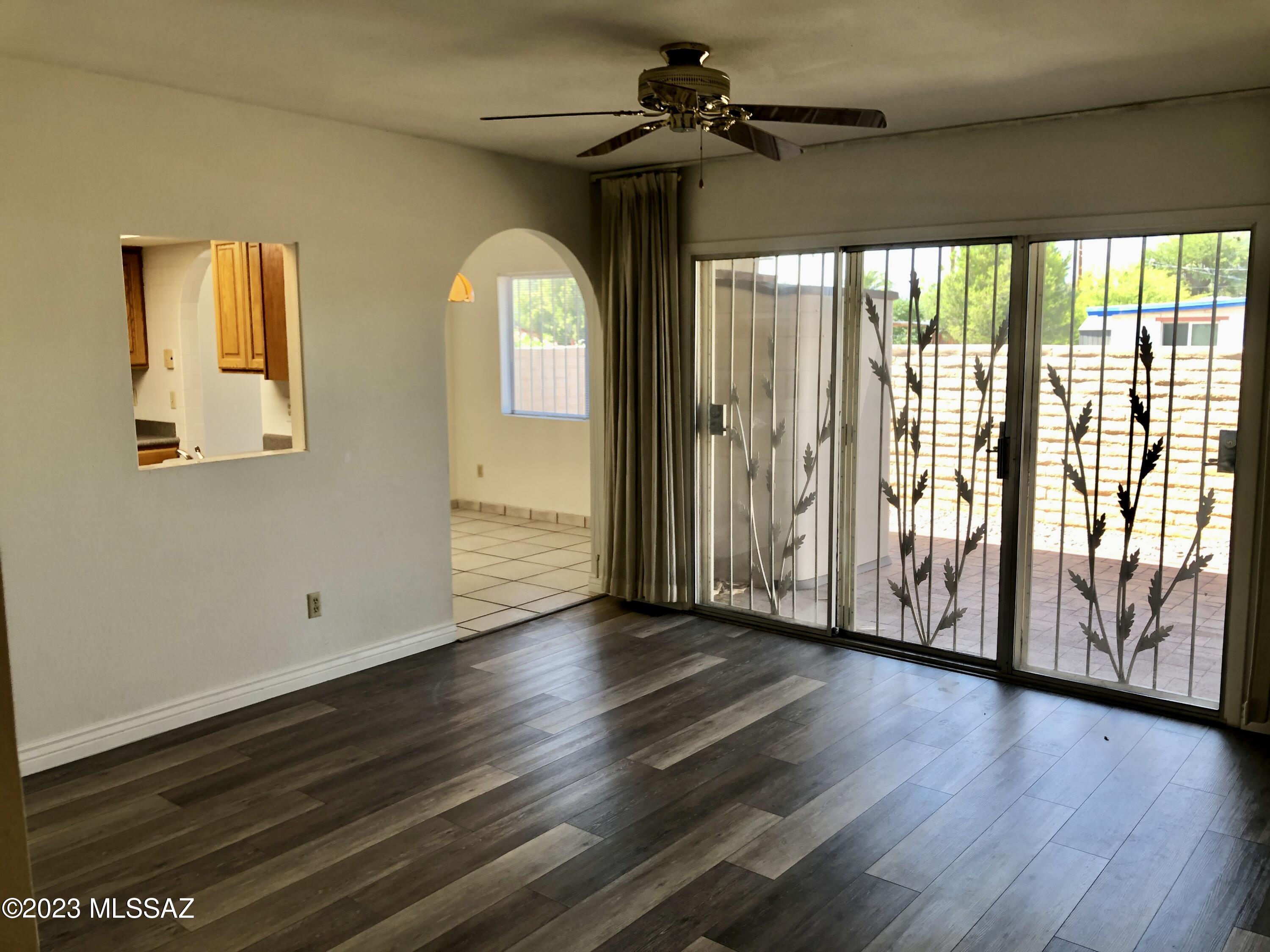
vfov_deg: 49.7
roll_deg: +0.9
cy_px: 476
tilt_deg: -11.2
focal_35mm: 28
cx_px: 635
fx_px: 1027
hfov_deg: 63.4
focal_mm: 3.99
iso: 80
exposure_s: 1/120
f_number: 1.8
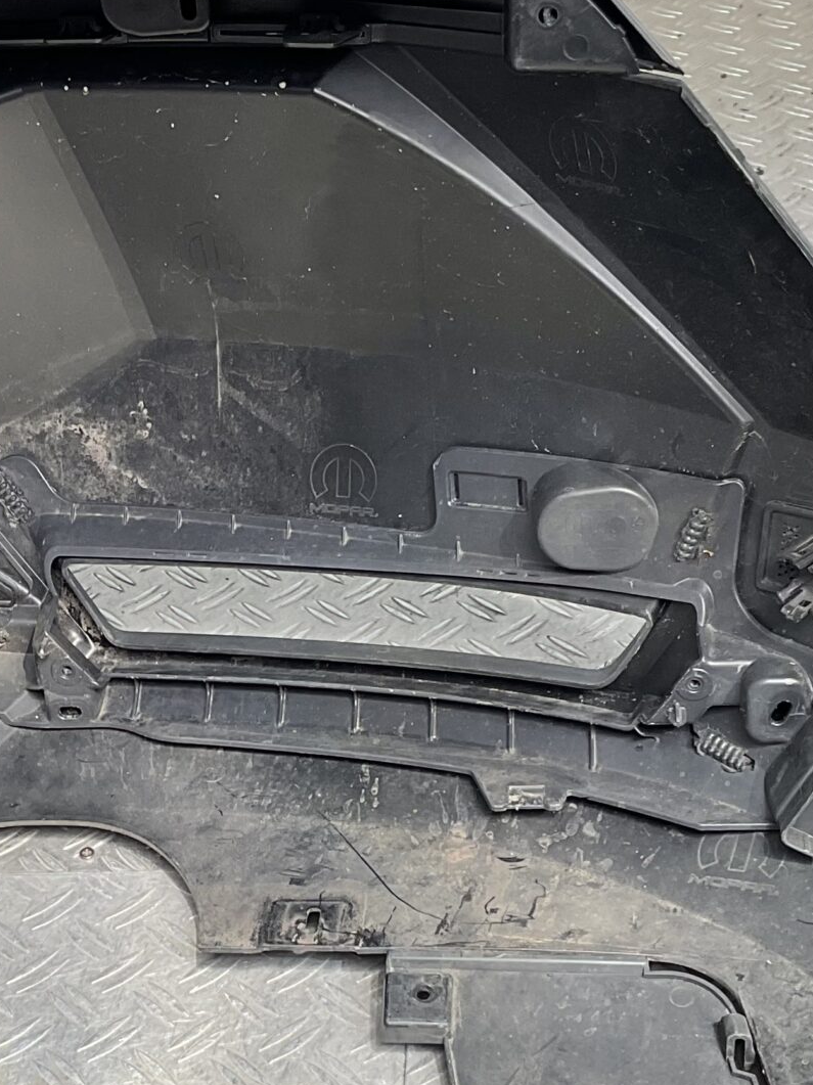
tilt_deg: -37.2
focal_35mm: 70
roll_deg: +9.7
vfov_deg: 27.7
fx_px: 2193
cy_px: 689
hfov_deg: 20.7
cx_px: 149
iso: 16
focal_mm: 3
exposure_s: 1/197
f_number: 1.8
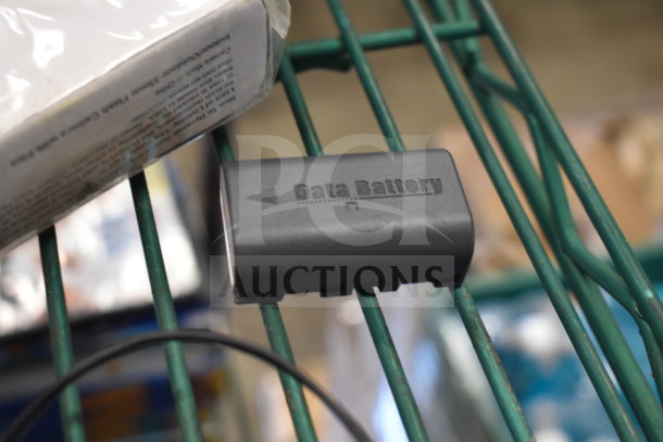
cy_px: 221
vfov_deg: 26.5
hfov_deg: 38.9
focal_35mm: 51
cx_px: 332
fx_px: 939
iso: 1000
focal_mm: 34
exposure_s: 1/50
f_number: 4.5
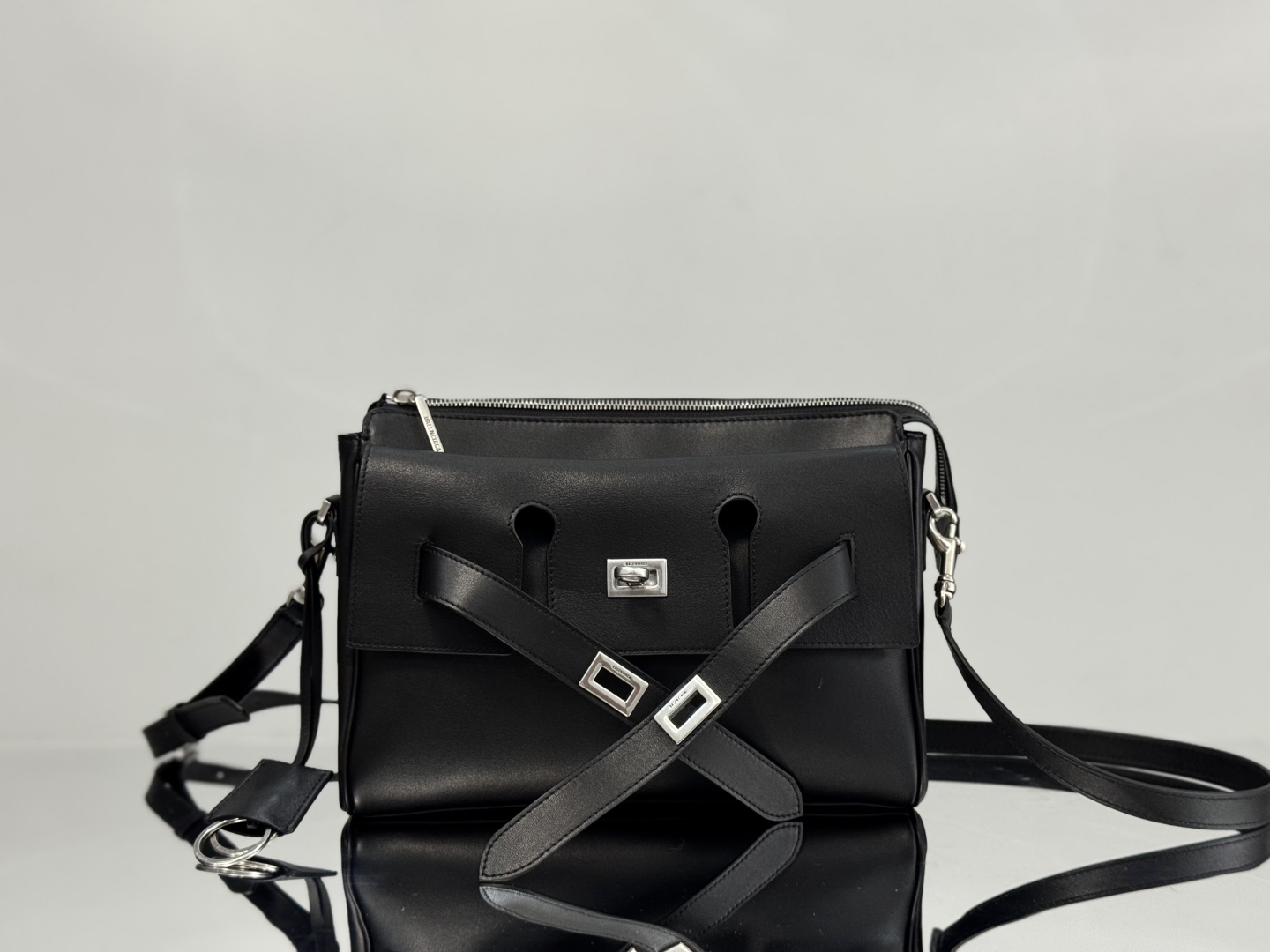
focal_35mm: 48
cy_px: 476
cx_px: 635
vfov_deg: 30.3
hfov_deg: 39.7
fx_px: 1761
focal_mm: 6.76
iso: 80
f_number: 1.78
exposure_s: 1/50
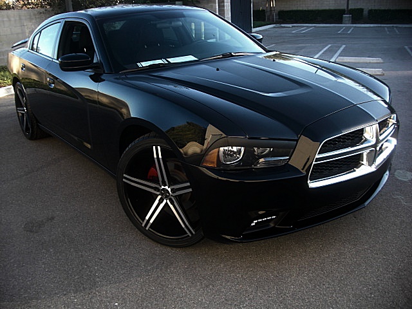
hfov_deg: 51.4
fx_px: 428
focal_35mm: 36
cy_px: 154
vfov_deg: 39.7
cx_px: 206
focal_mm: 6.3
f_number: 2.8
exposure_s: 1/60
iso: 50
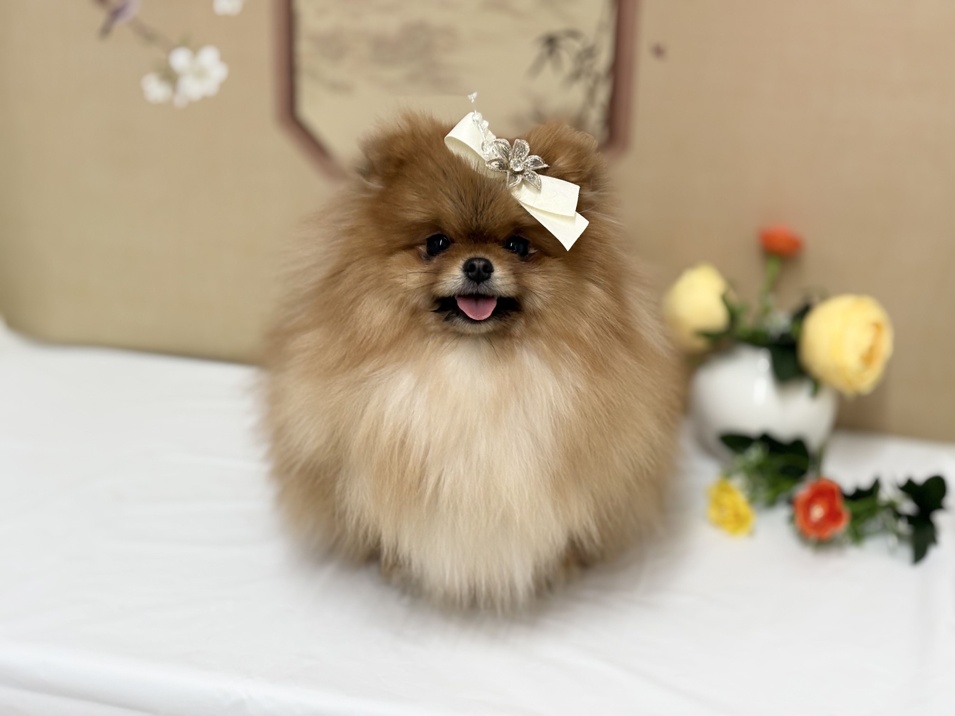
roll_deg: -0.1
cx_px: 478
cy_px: 358
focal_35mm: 52
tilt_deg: -21.3
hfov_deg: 36.8
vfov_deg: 28.0
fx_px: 1435
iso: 64
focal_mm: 5.96
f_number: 1.6
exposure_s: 1/60
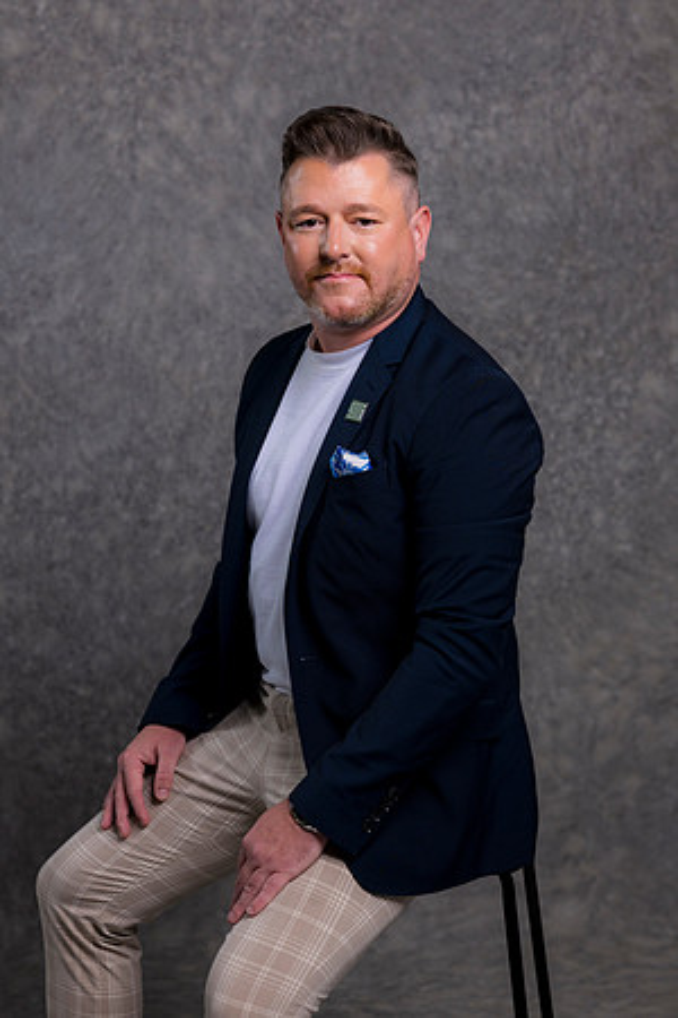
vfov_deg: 23.9
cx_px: 339
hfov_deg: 16.1
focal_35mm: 85
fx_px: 2401
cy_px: 509
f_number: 5
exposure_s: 1/200
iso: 100
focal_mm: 85
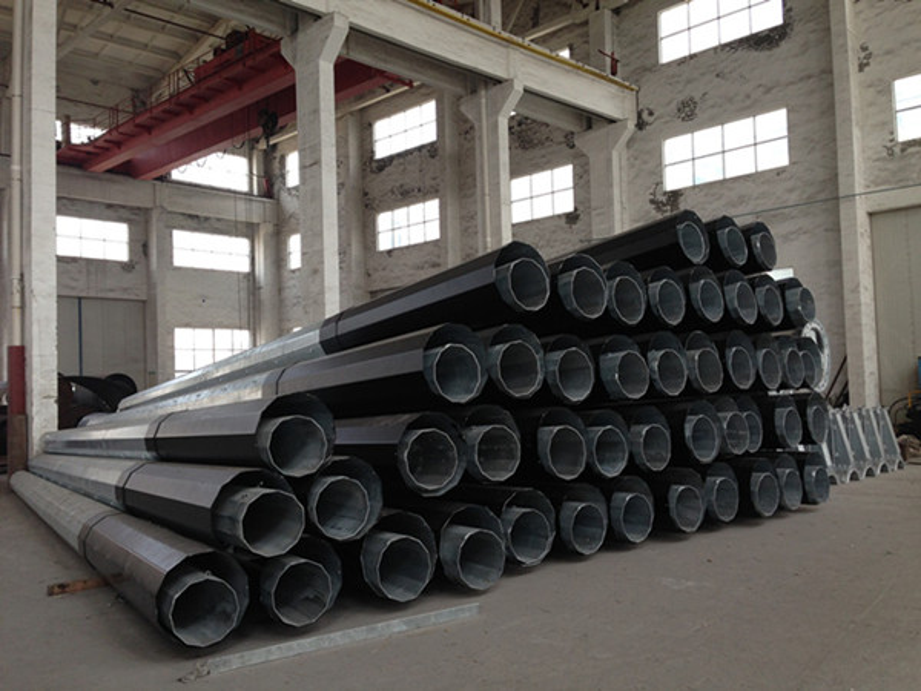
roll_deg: +0.0
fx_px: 878
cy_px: 346
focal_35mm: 33
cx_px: 460
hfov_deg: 55.4
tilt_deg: +3.4
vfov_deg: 42.9
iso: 50
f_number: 2.4
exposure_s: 1/120
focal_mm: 4.12
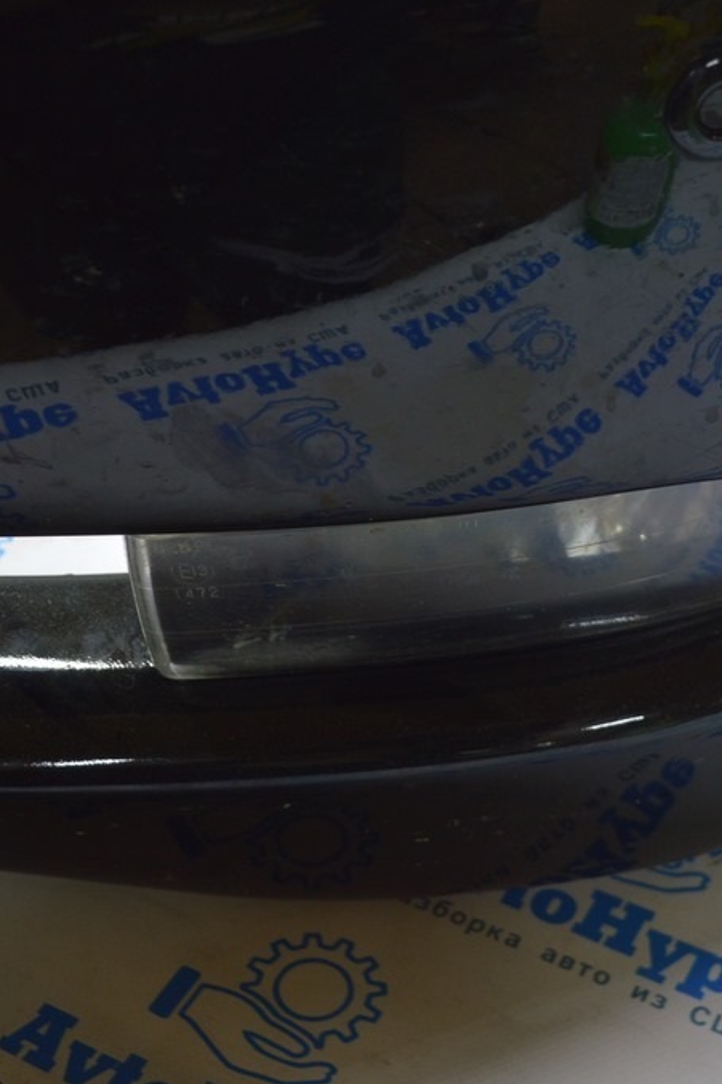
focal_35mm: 66
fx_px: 1979
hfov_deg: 20.7
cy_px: 542
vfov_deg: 30.6
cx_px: 306
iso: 400
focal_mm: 29
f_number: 5.6
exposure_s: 1/20
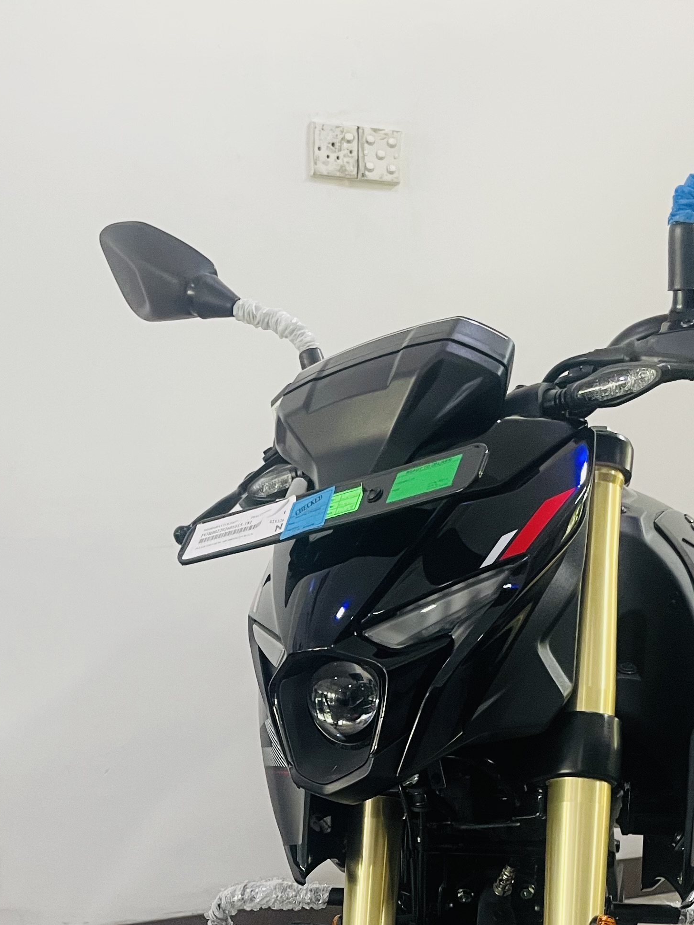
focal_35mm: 54
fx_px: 1443
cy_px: 858
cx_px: 356
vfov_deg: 33.4
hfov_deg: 27.0
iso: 125
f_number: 1.6
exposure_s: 1/66
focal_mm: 4.2
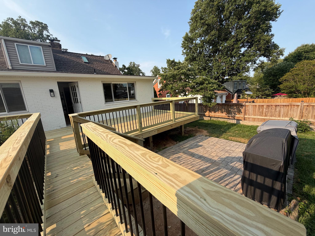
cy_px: 118
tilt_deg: -11.9
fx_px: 127
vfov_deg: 85.7
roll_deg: +4.5
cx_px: 158
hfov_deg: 102.1
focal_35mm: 14
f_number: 2.2
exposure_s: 1/751
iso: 40
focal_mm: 2.22
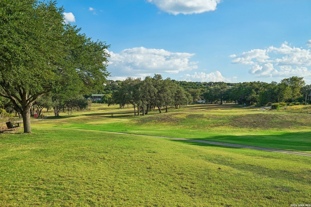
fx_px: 294
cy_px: 104
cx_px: 156
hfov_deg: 55.8
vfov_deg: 38.9
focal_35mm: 34
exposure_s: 1/500
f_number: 8
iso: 400
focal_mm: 34
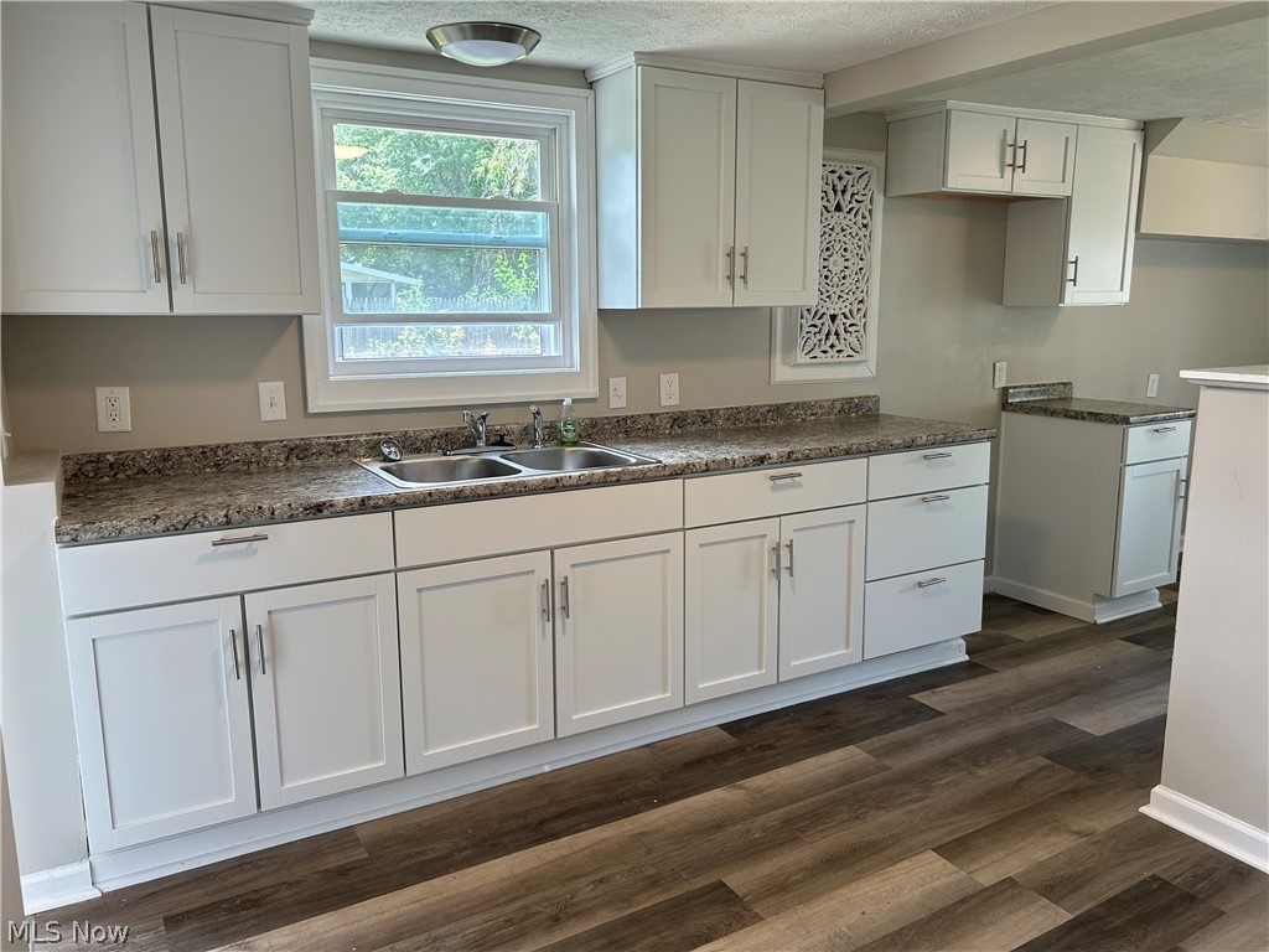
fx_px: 953
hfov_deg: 67.3
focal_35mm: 26
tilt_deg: -10.1
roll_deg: +0.4
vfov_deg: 53.1
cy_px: 476
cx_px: 634
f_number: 1.5
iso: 64
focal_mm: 5.7
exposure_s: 1/120
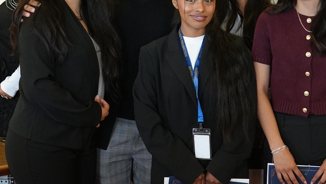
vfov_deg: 9.9
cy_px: -21
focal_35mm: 121
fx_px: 1046
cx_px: 141
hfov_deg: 17.7
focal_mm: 35
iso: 2000
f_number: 4
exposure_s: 1/160
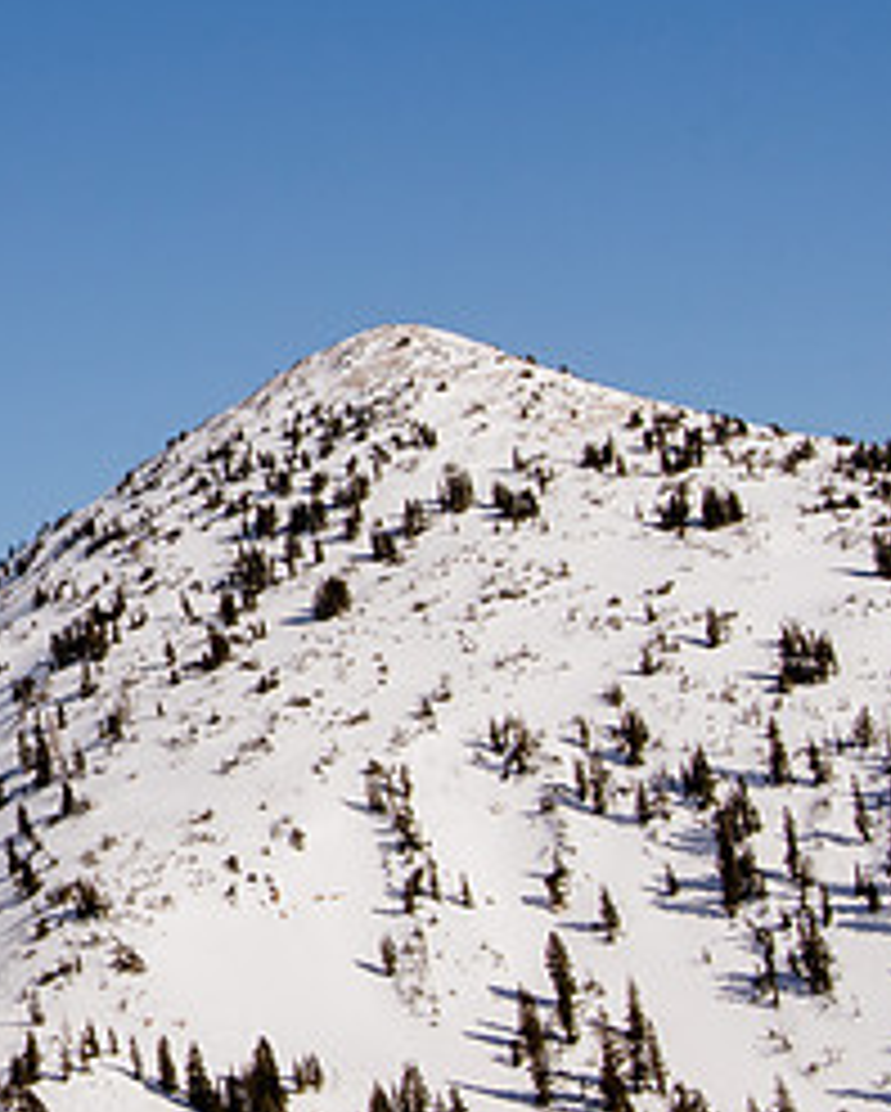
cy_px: 421
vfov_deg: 11.3
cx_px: -400
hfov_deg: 8.9
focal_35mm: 170
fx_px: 5597
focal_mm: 48
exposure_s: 1/640
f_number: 16
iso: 400
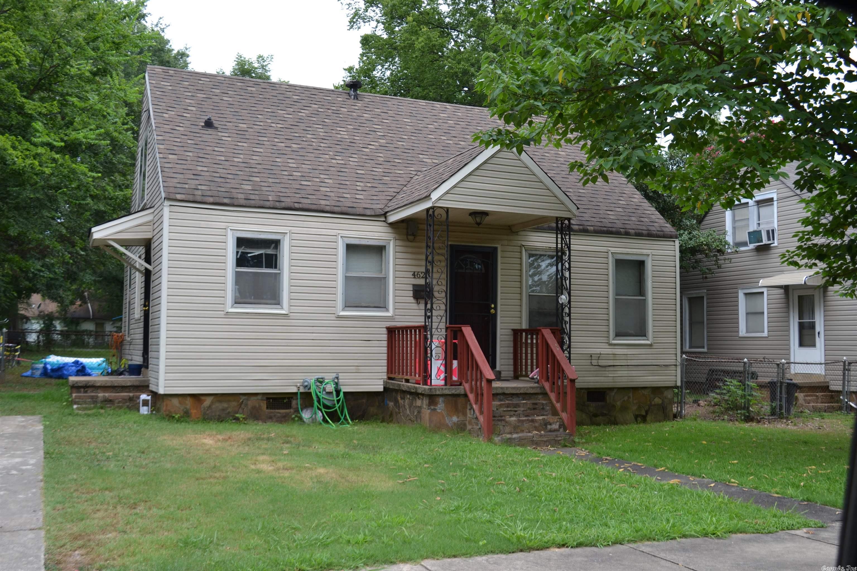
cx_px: 428
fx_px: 857
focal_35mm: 36
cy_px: 286
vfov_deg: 36.9
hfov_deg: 53.1
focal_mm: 24
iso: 100
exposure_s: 1/160
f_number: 6.3
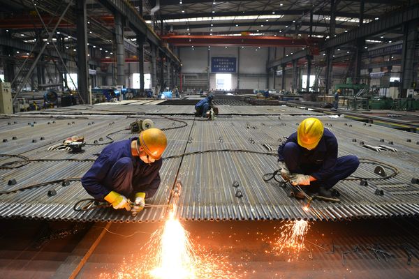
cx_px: 210
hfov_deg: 73.7
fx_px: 279
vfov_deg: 53.1
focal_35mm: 24
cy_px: 140
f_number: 3.2
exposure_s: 1/160
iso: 800
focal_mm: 24
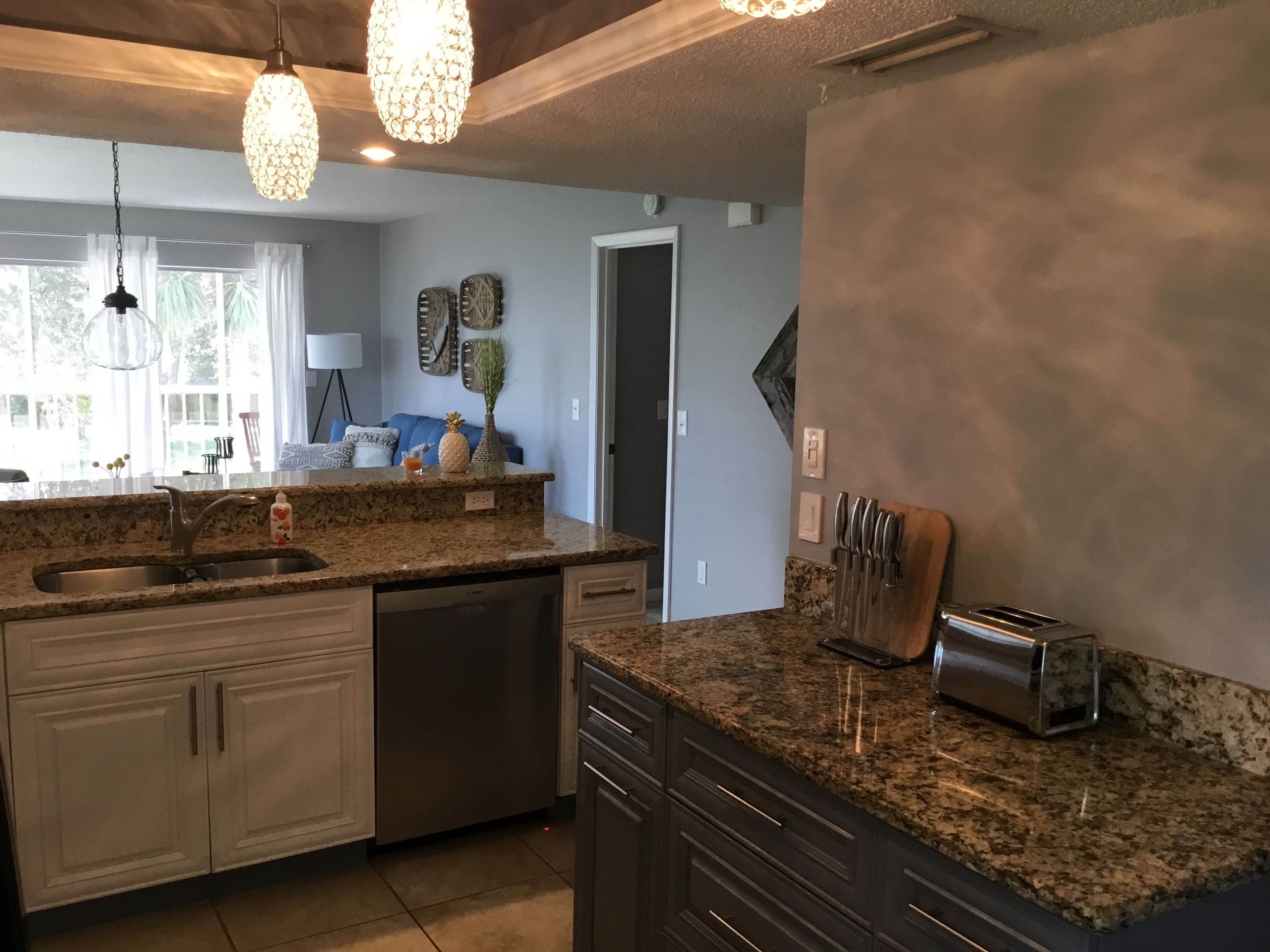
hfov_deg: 58.4
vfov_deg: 45.4
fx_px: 1137
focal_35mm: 31
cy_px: 476
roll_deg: -1.2
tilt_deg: -6.3
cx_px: 635
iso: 32
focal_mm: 3.3
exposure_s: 1/30
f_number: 2.4
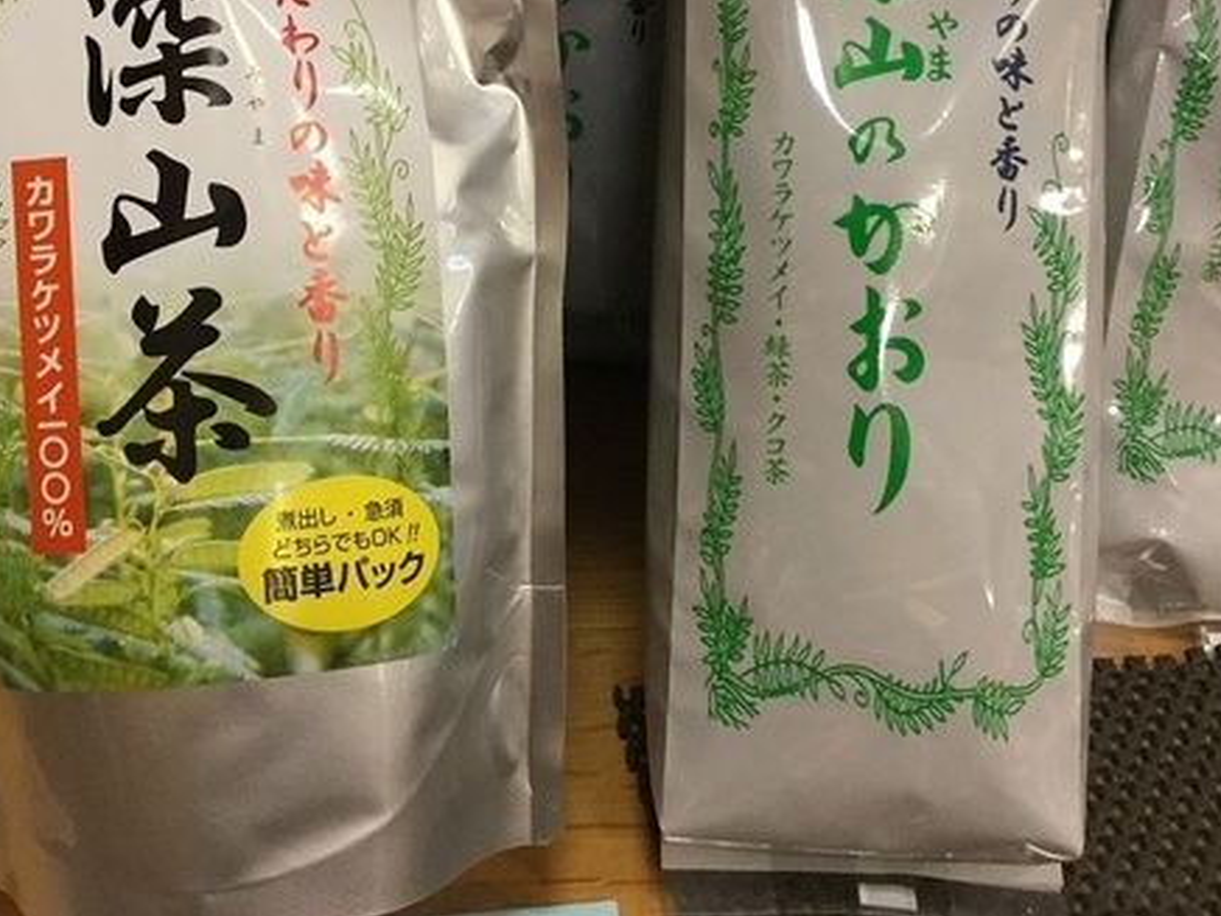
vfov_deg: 24.7
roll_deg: -2.1
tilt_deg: -30.2
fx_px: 2046
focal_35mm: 58
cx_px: 505
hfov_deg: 33.2
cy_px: 136
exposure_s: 1/30
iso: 100
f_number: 2.4
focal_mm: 3.3
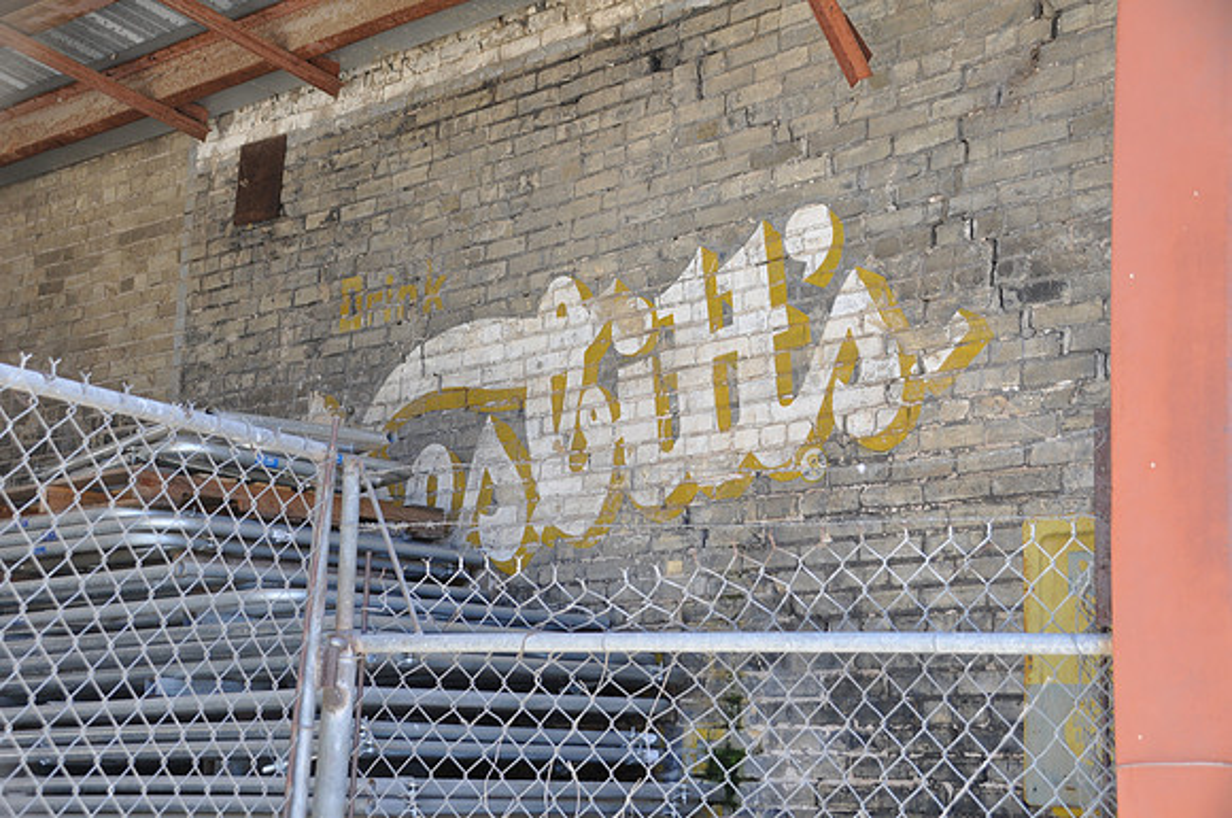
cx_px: 616
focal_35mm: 60
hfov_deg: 33.4
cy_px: 409
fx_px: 2050
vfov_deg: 22.6
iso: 200
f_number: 6.3
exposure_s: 1/40
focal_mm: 40
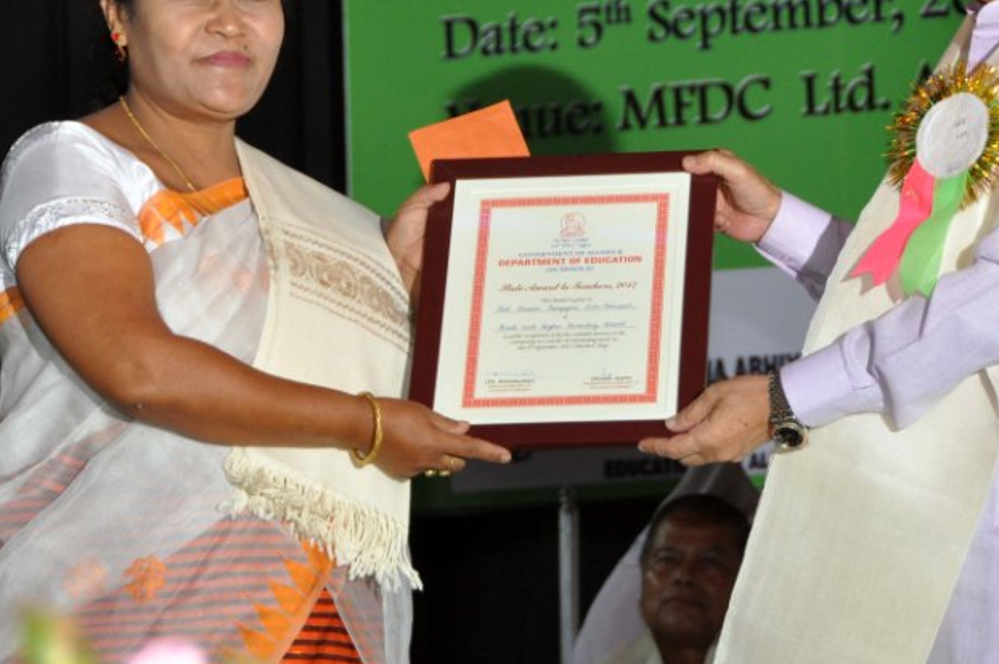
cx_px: 557
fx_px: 4794
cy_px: 183
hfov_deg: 11.9
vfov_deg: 7.9
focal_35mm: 173
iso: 800
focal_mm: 70
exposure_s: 1/60
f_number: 5
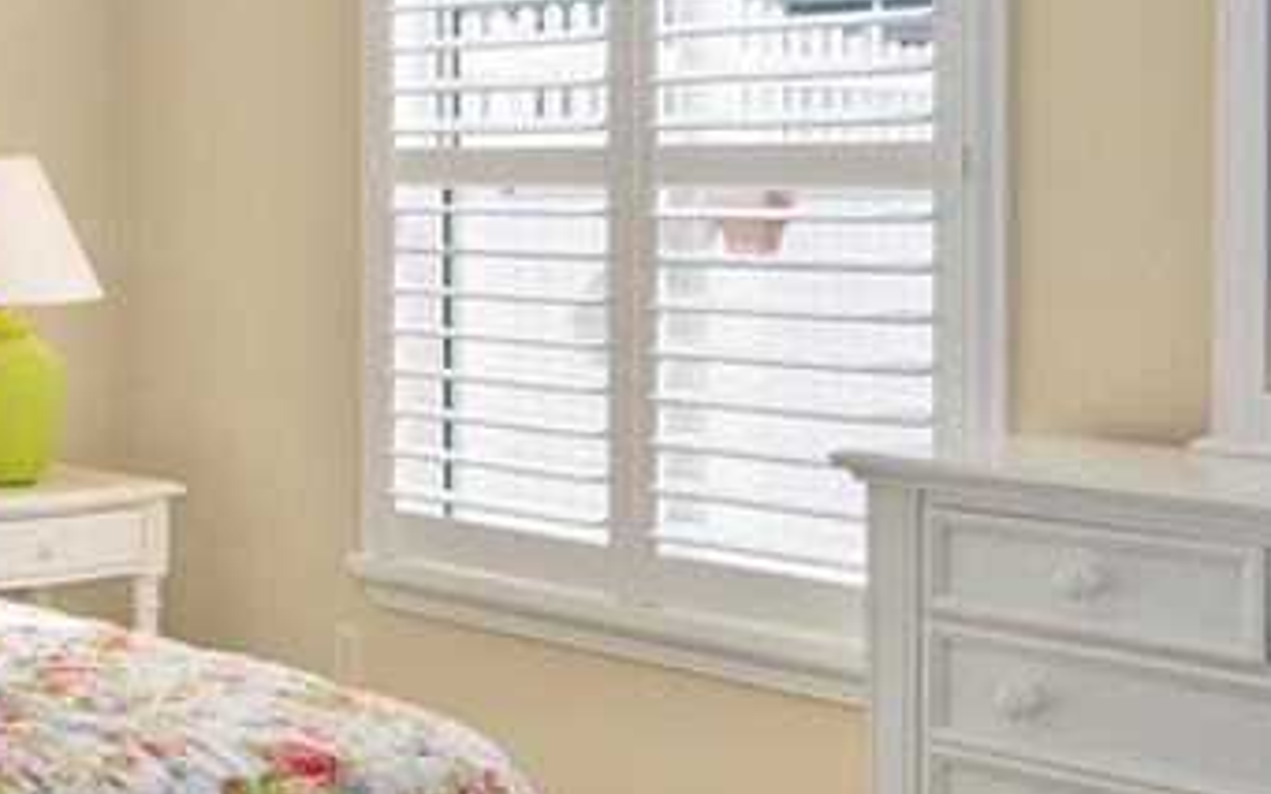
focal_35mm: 67
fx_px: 2320
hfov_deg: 27.6
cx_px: -171
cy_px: 179
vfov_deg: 19.3
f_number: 8
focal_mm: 14
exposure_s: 1/40
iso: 100
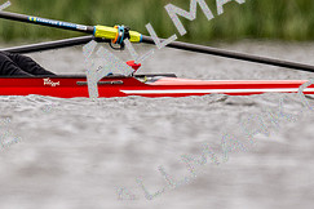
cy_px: -21
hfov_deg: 1.0
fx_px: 18716
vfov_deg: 0.6
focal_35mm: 2146
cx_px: -28
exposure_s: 1/2500
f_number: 4
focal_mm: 600
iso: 640
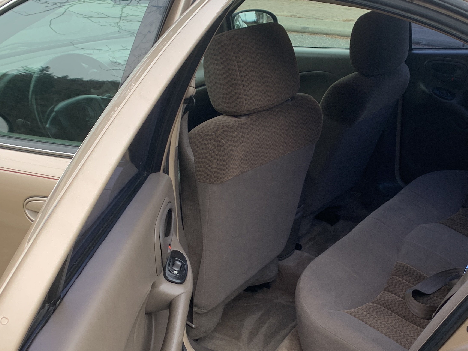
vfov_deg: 30.0
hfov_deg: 38.9
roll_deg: -0.8
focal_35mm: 48
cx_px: 337
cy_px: 242
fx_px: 649
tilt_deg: -24.1
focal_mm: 4.25
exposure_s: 1/121
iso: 32
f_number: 1.8
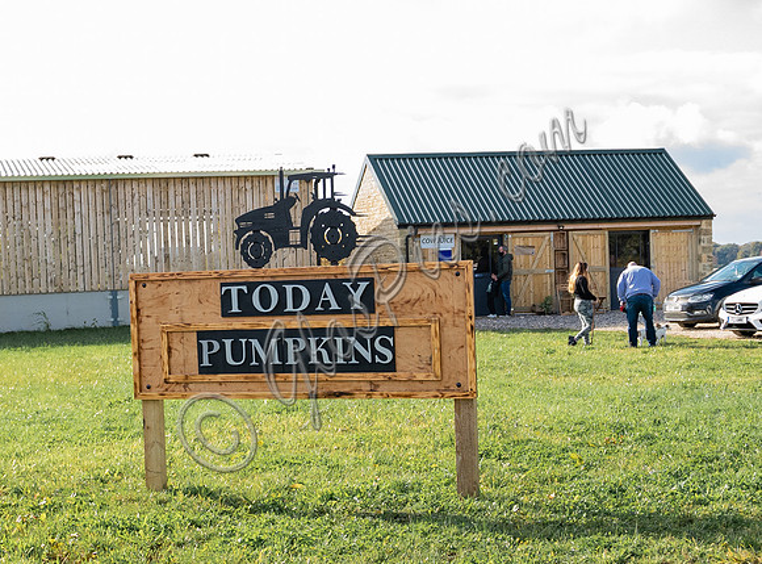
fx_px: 1480
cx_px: 307
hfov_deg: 28.8
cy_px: 338
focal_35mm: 68
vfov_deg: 21.5
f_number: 2.8
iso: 400
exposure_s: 1/1600
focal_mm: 19.9
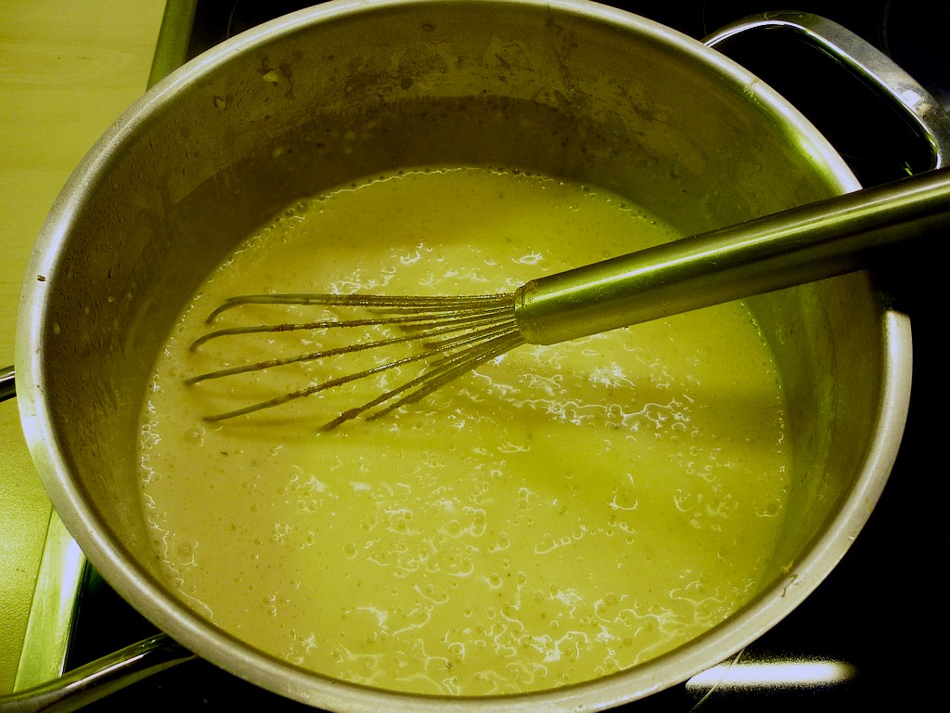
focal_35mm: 33
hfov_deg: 55.4
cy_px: 356
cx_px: 475
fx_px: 906
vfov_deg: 42.9
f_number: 2.8
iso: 200
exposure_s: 1/30
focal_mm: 5.5
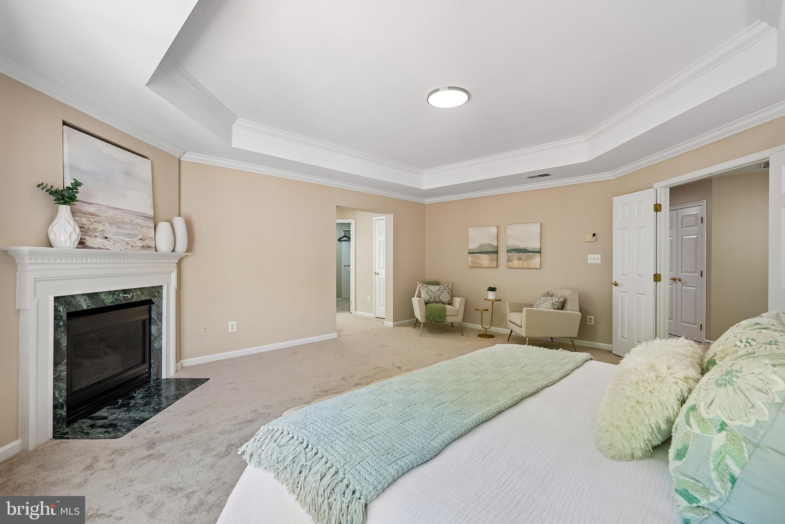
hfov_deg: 95.0
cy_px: 262
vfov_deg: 72.1
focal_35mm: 16
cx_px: 392
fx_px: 360
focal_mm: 16.5
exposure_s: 1/2.5
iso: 100
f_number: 8
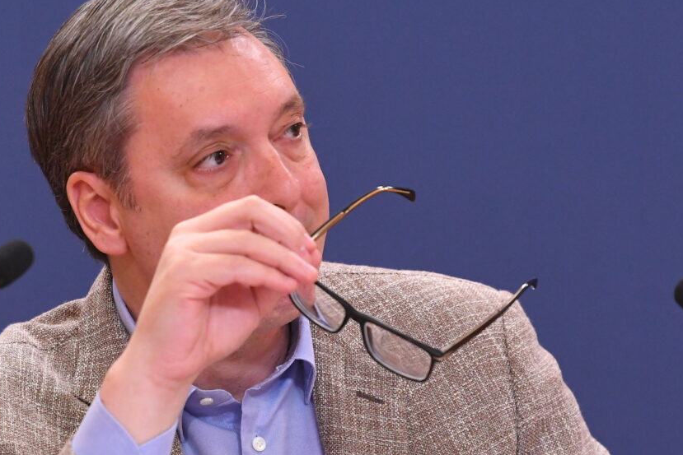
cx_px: 344
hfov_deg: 8.3
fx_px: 4687
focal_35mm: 247
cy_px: 211
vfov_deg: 5.6
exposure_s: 1/320
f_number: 4
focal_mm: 200
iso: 3200
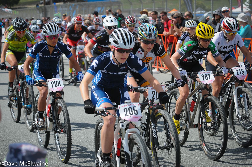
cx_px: 126
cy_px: 84
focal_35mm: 105
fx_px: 734
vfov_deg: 13.0
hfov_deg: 19.5
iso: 200
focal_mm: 70
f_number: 3.5
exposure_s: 1/1000
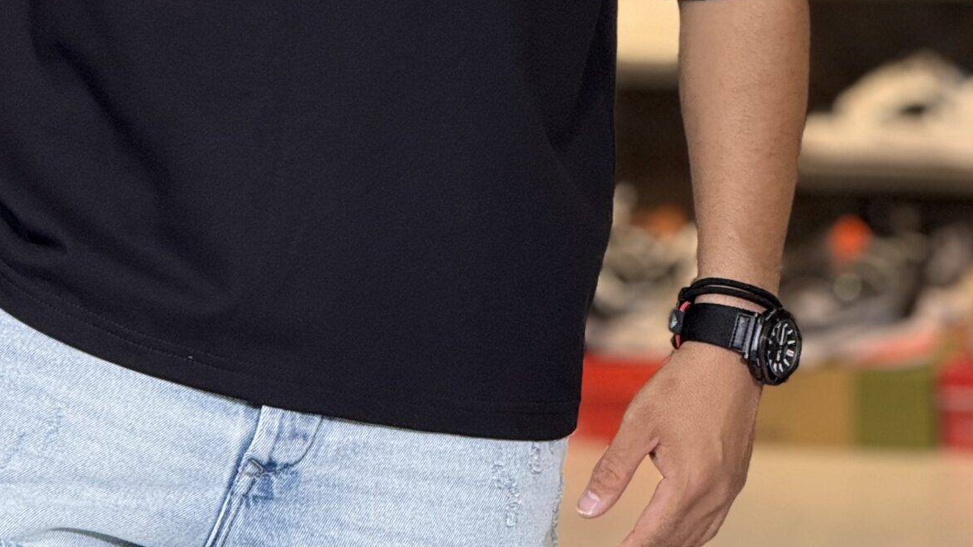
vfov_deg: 4.3
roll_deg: +1.7
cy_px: -149
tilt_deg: -5.6
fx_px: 7328
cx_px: 339
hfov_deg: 7.6
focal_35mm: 284
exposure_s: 1/100
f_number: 2.8
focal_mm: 15.66
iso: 250
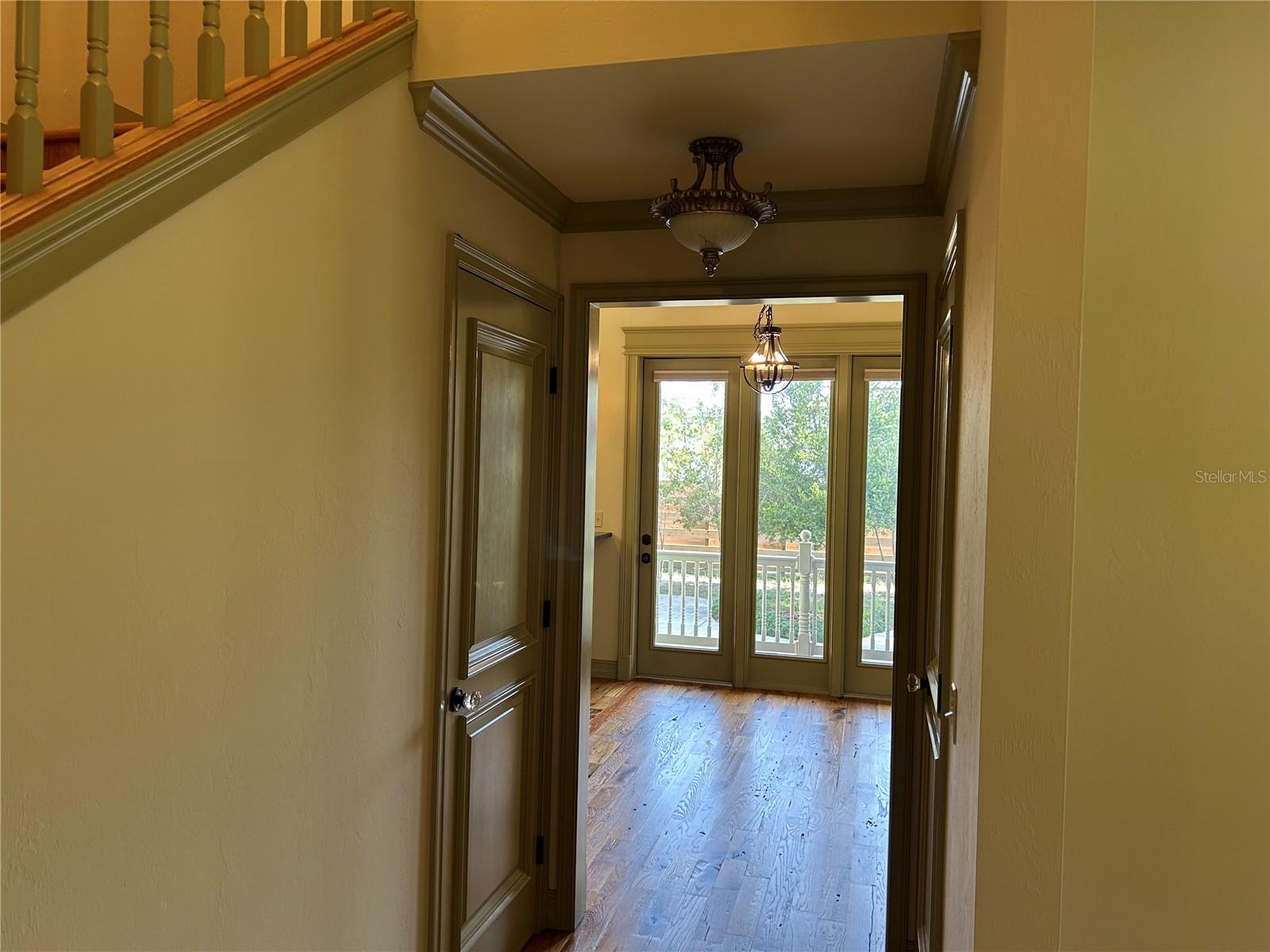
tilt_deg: -1.2
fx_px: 954
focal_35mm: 26
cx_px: 635
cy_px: 476
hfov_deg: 67.3
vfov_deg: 53.1
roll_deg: -1.6
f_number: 1.5
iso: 80
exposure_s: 1/60
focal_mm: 5.7
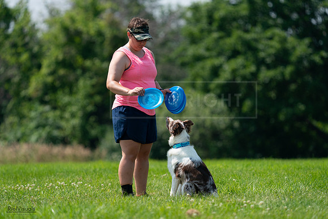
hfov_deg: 5.2
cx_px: 164
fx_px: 3645
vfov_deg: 3.4
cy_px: 110
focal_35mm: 400
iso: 1250
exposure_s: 1/4000
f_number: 6.3
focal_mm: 400
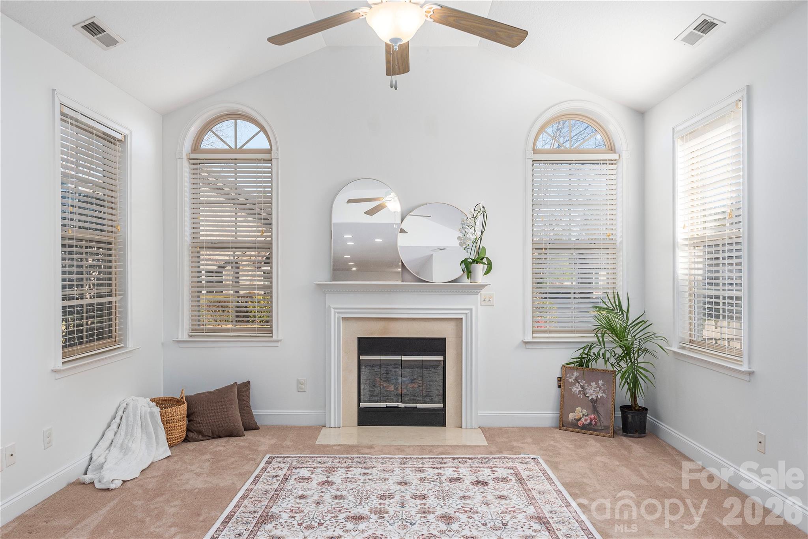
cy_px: 270
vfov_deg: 53.2
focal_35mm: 24
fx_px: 539
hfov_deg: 73.7
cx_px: 404
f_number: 7.1
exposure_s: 1/200
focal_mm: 24
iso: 320
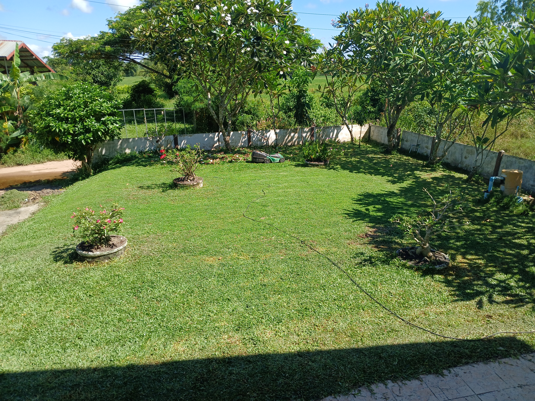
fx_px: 402
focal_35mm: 26
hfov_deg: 67.3
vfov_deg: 53.1
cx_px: 268
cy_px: 200
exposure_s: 1/369
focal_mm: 3.98
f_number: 1.8
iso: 20
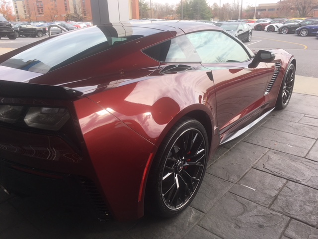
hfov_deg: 61.7
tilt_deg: -19.0
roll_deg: +2.6
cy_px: 120
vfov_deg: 48.2
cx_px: 159
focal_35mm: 29
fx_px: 266
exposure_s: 1/320
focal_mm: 4.15
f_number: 2.2
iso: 25
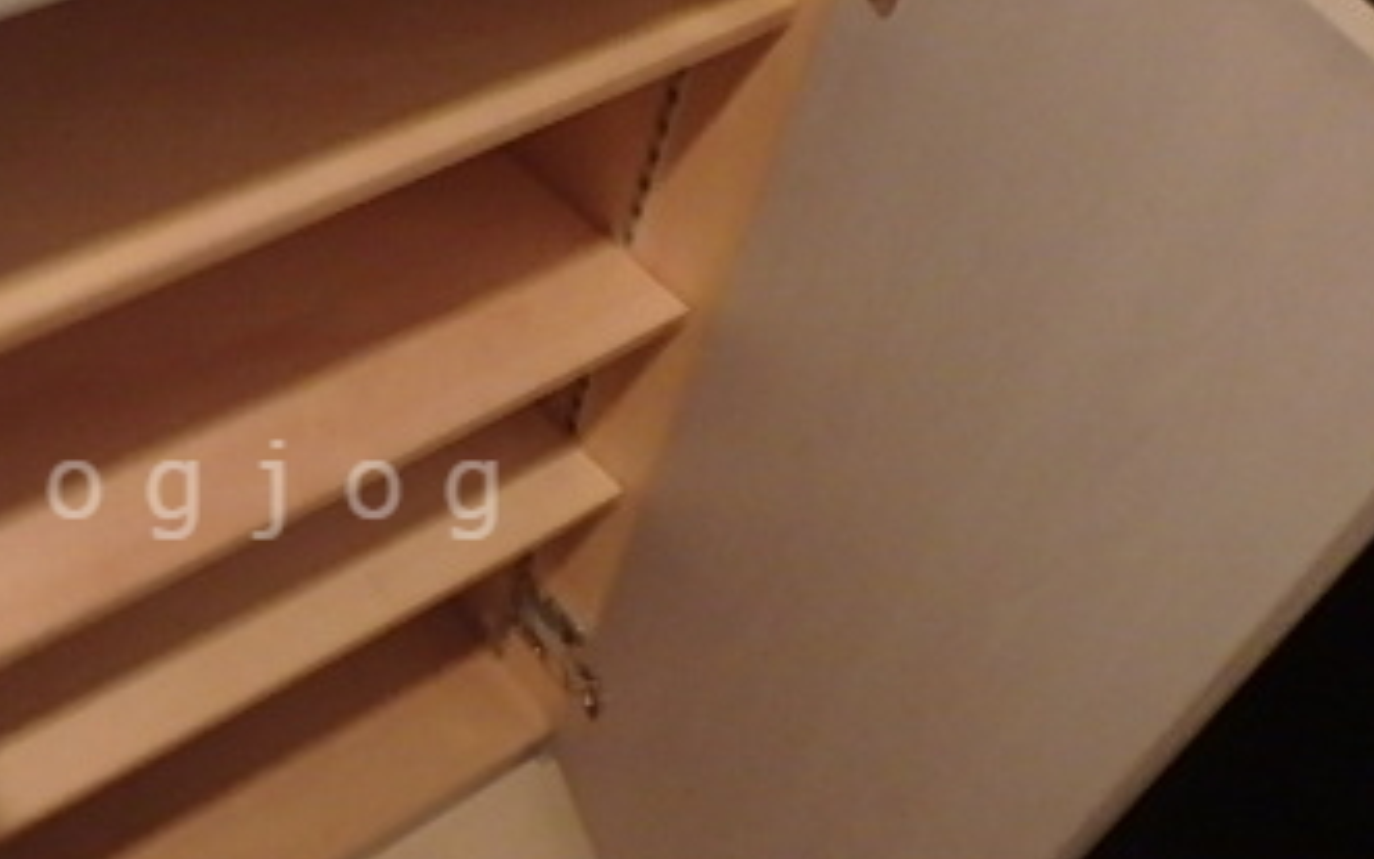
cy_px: 490
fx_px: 1610
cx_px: 237
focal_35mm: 43
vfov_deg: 29.8
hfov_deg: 43.6
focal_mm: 3.7
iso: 800
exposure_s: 1/10
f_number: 3.5
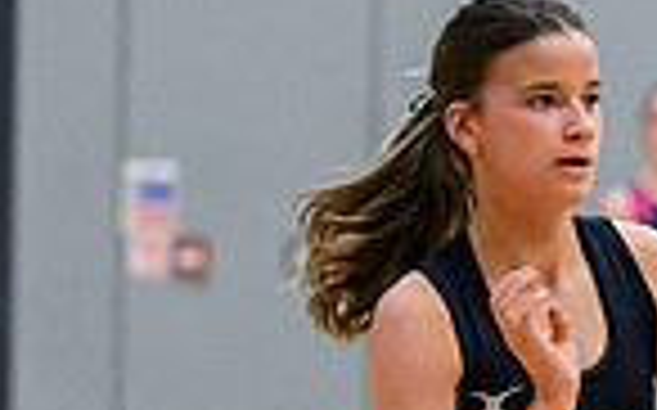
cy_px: 508
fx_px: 11254
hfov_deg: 3.3
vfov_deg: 2.1
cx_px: 1001
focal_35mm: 629
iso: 6400
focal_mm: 130
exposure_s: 1/1000
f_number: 3.2
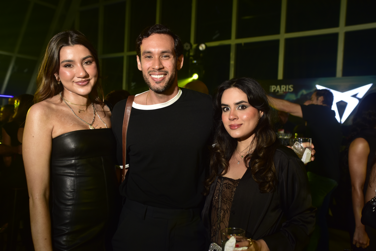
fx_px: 355
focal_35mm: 34
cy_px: 126
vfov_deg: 38.9
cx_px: 188
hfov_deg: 55.8
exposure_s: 1/100
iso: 320
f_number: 3.5
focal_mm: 34
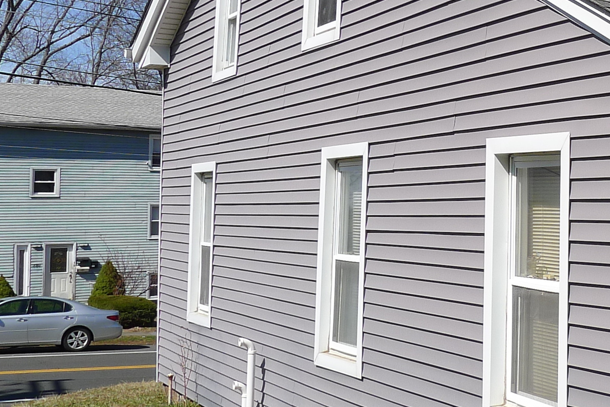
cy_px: 132
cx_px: 754
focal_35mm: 62
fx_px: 1051
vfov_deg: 21.8
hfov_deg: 27.9
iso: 80
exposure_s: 1/800
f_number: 4
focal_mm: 5.1
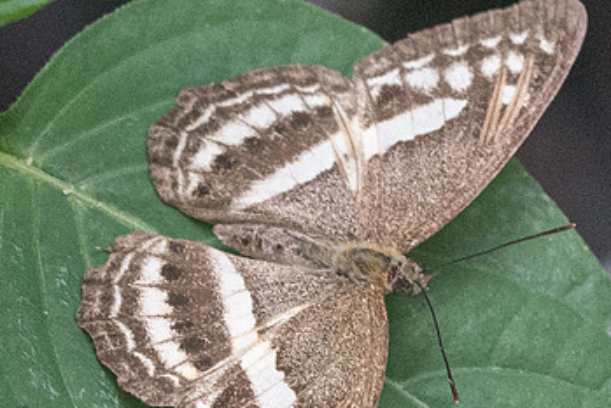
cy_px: 454
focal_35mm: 1350
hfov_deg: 1.5
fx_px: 22921
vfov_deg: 1.0
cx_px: 350
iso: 1600
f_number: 5.6
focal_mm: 150
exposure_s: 1/500
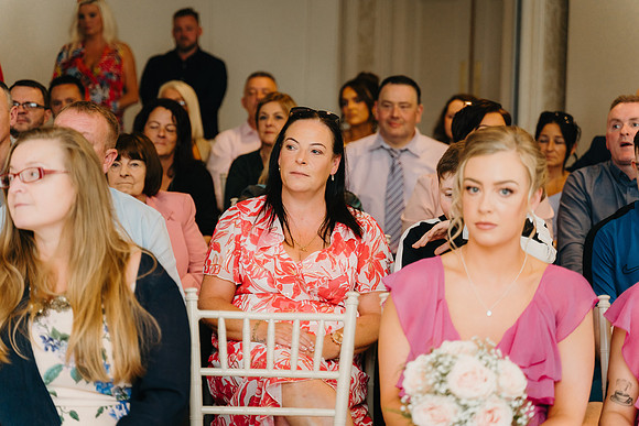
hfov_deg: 27.0
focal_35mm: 75
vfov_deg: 18.2
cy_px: 213
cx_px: 320
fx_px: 1331
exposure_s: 1/160
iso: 800
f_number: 2.8
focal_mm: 75
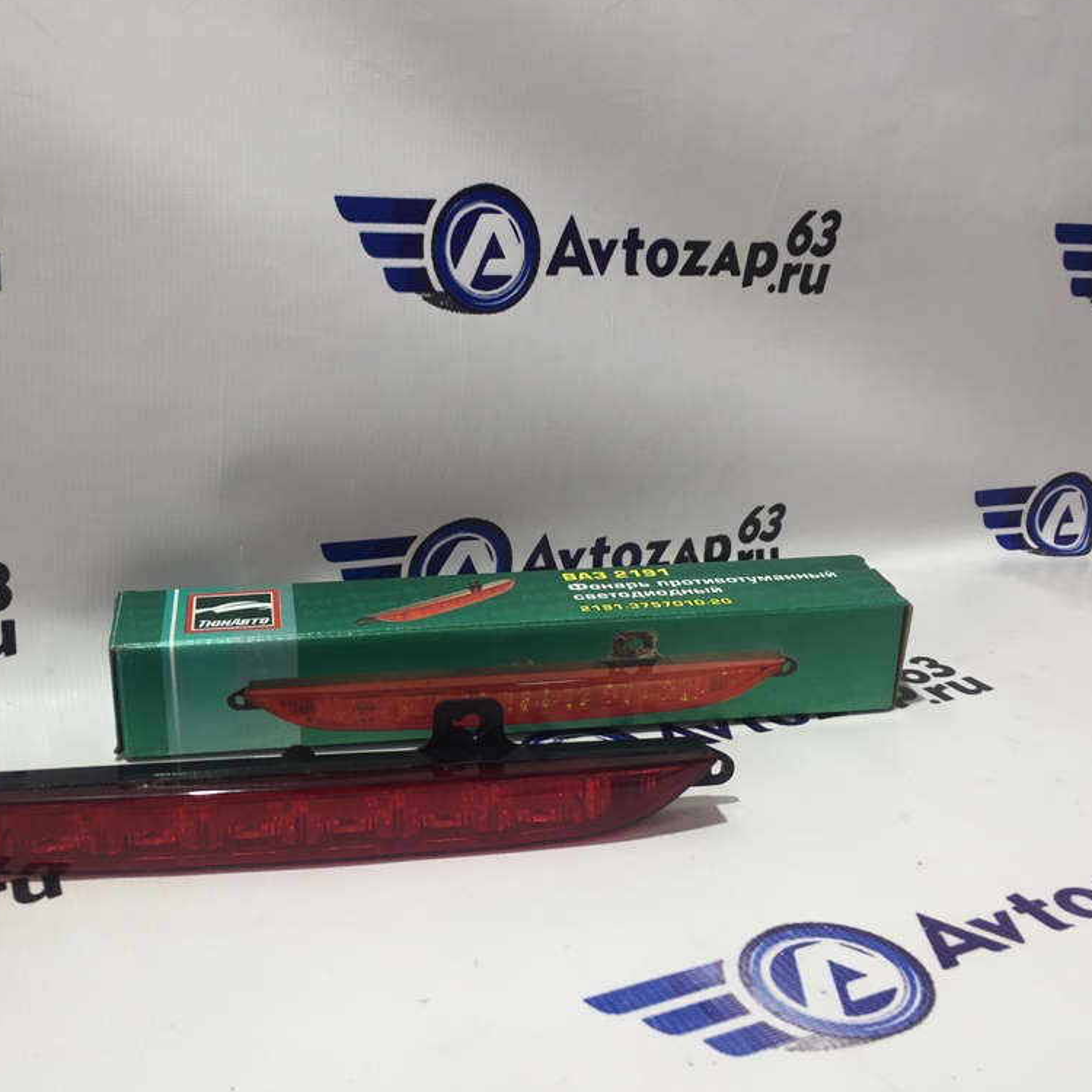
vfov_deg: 47.2
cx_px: 450
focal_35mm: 35
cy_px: 549
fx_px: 1249
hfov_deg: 47.0
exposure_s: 1/100
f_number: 2.2
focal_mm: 4.15
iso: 50
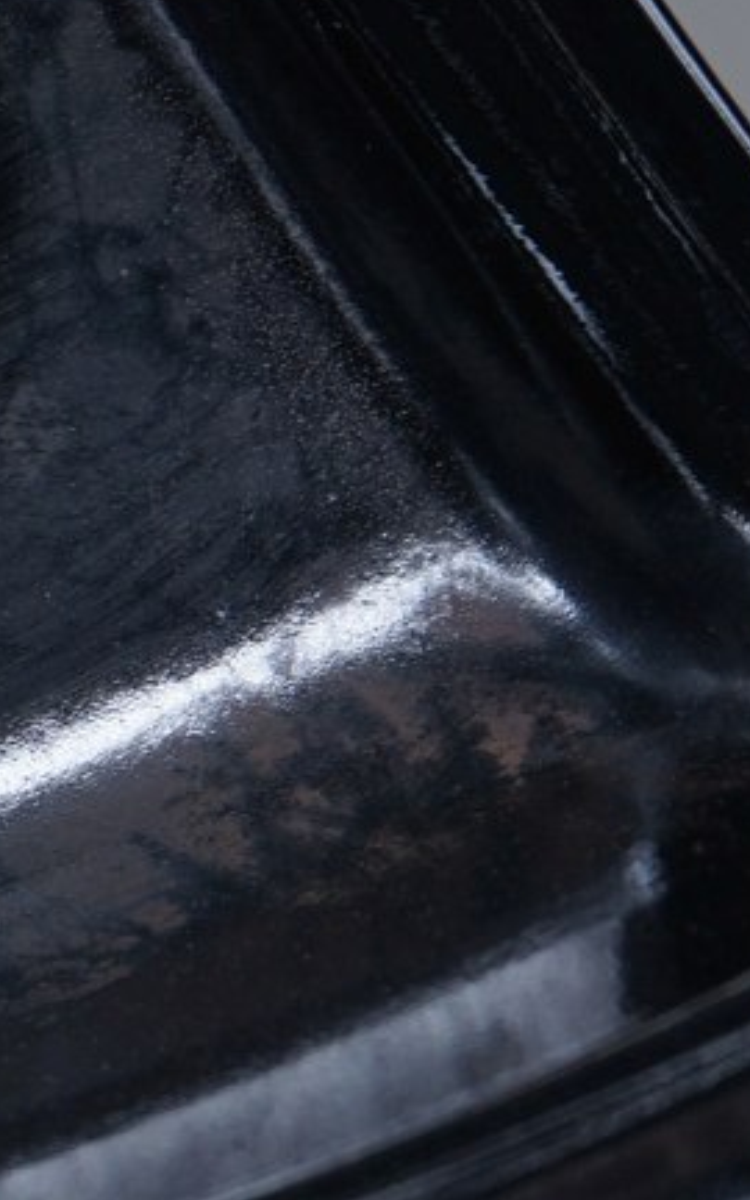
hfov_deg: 5.5
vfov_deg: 9.0
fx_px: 7555
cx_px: -1125
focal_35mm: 231
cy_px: 88
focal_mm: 51
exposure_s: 1/100
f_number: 7.1
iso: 250
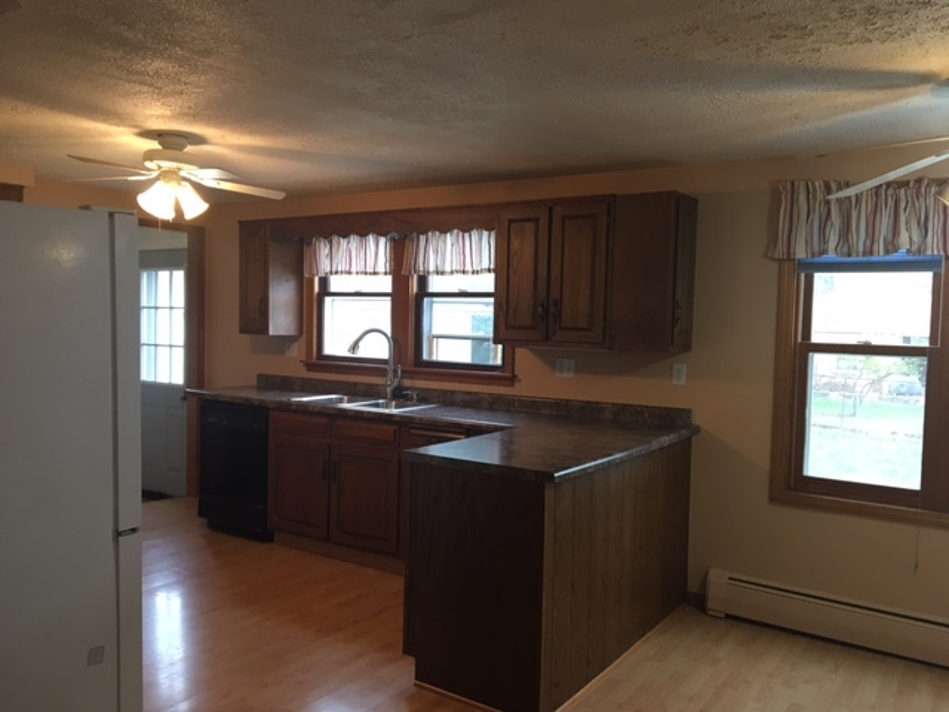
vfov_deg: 48.2
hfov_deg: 61.7
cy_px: 356
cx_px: 474
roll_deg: -0.9
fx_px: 795
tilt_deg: -2.9
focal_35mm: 29
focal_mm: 4.15
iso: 80
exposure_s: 1/30
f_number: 2.2
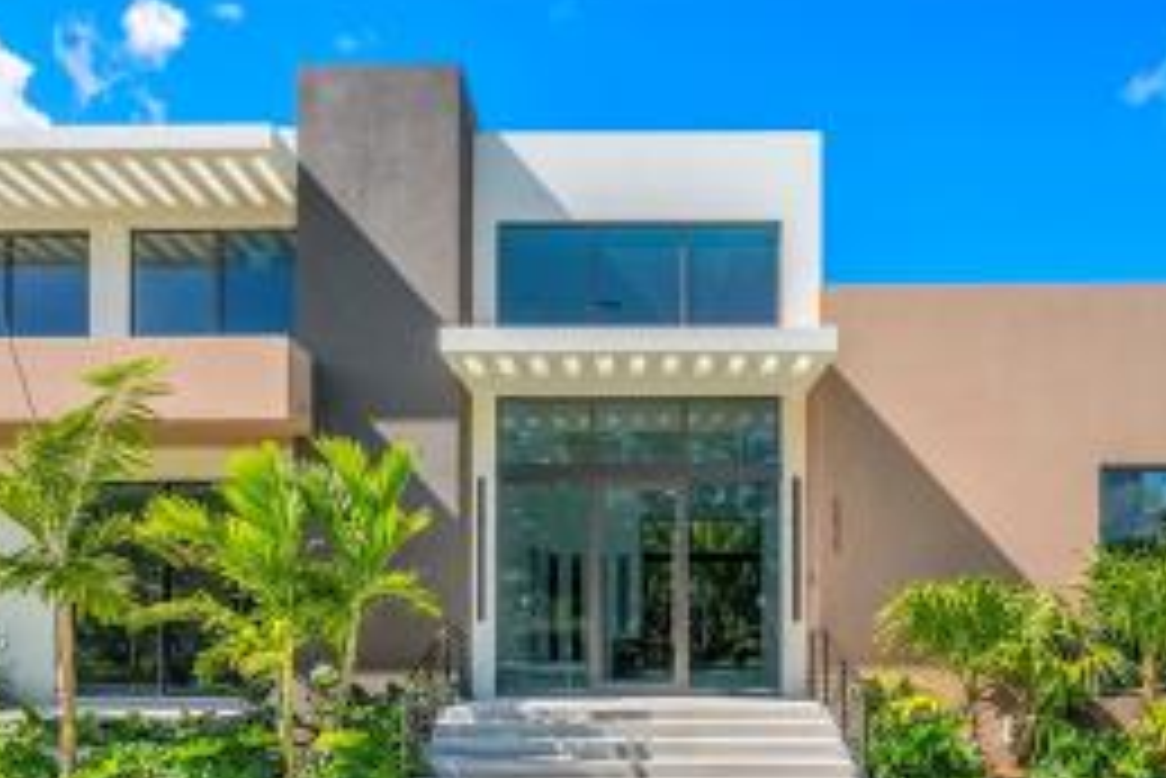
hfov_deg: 69.3
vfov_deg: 46.5
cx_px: 624
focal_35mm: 26
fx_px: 843
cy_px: 643
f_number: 8
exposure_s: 1/640
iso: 320
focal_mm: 15
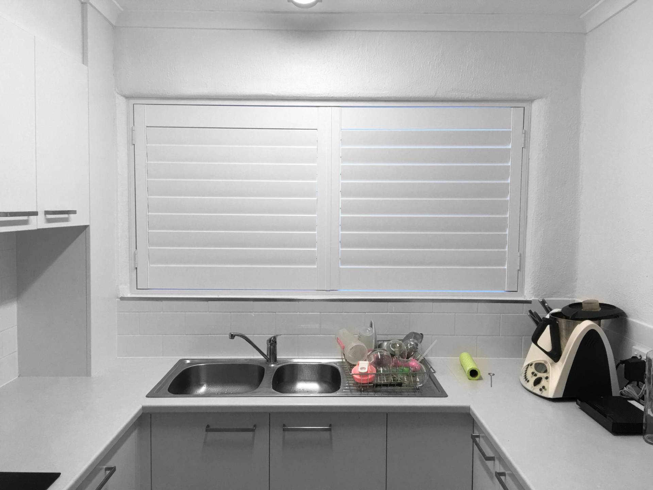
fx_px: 547
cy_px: 245
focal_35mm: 29
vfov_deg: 48.2
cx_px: 326
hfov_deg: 61.7
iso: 32
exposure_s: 1/17
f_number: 2.2
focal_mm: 4.15
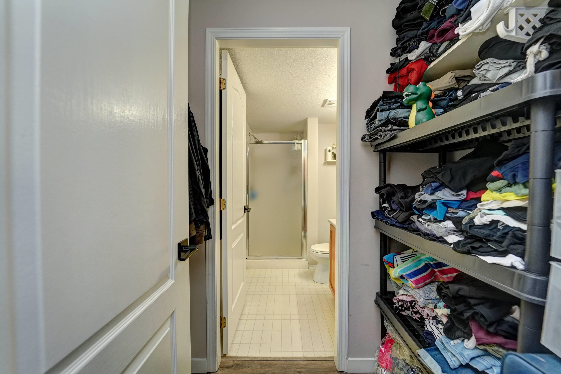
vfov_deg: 81.2
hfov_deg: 104.2
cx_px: 280
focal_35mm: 14
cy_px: 187
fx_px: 218
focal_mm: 14
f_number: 4
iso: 640
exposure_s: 1/125
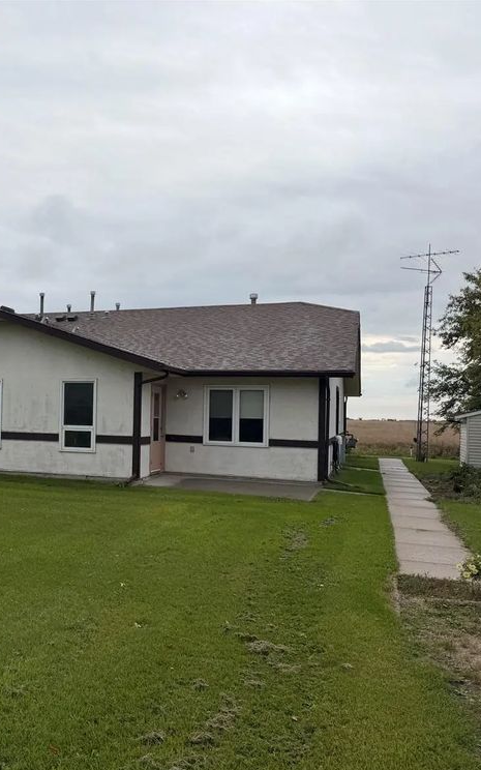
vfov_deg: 55.3
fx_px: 734
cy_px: 396
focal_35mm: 35
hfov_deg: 33.7
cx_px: 20
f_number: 1.78
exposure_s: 1/4167
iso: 80
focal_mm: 6.76
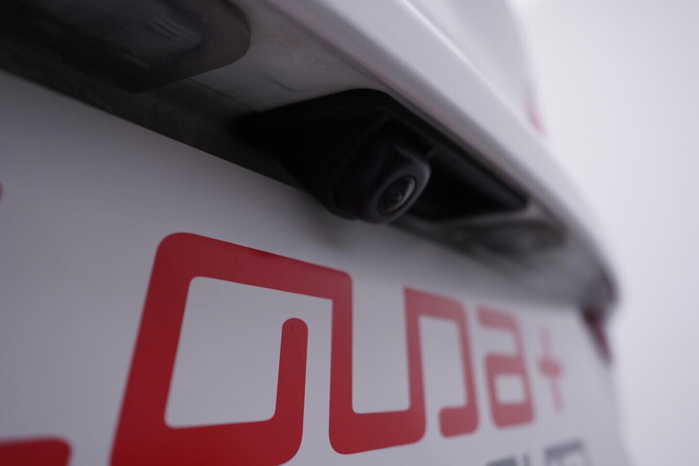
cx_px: 350
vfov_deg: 36.9
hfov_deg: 53.1
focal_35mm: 36
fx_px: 699
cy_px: 233
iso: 125
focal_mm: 24
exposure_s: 1/80
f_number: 4
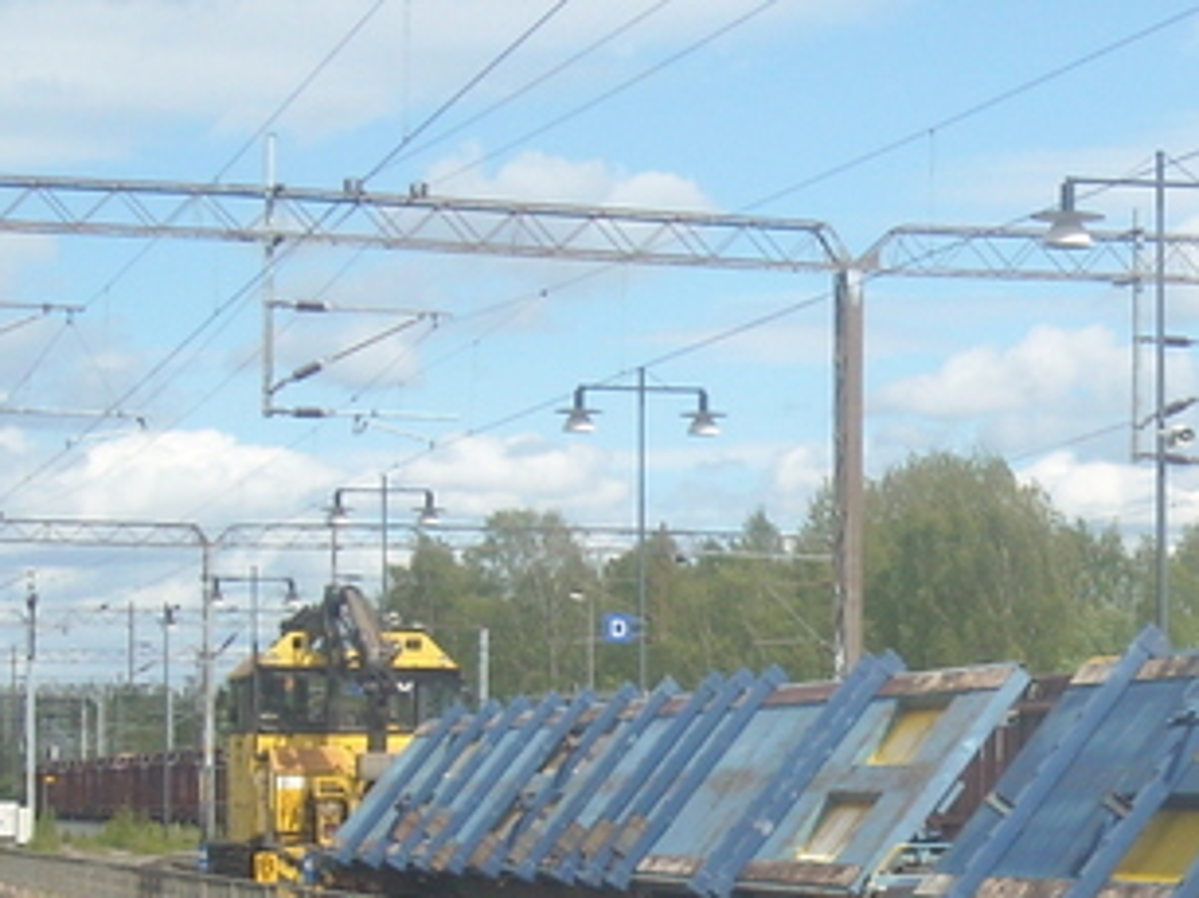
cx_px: 1316
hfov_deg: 16.7
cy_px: 859
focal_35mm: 114
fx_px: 3947
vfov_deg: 12.8
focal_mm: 5.7
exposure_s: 1/260
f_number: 5.6
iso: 64
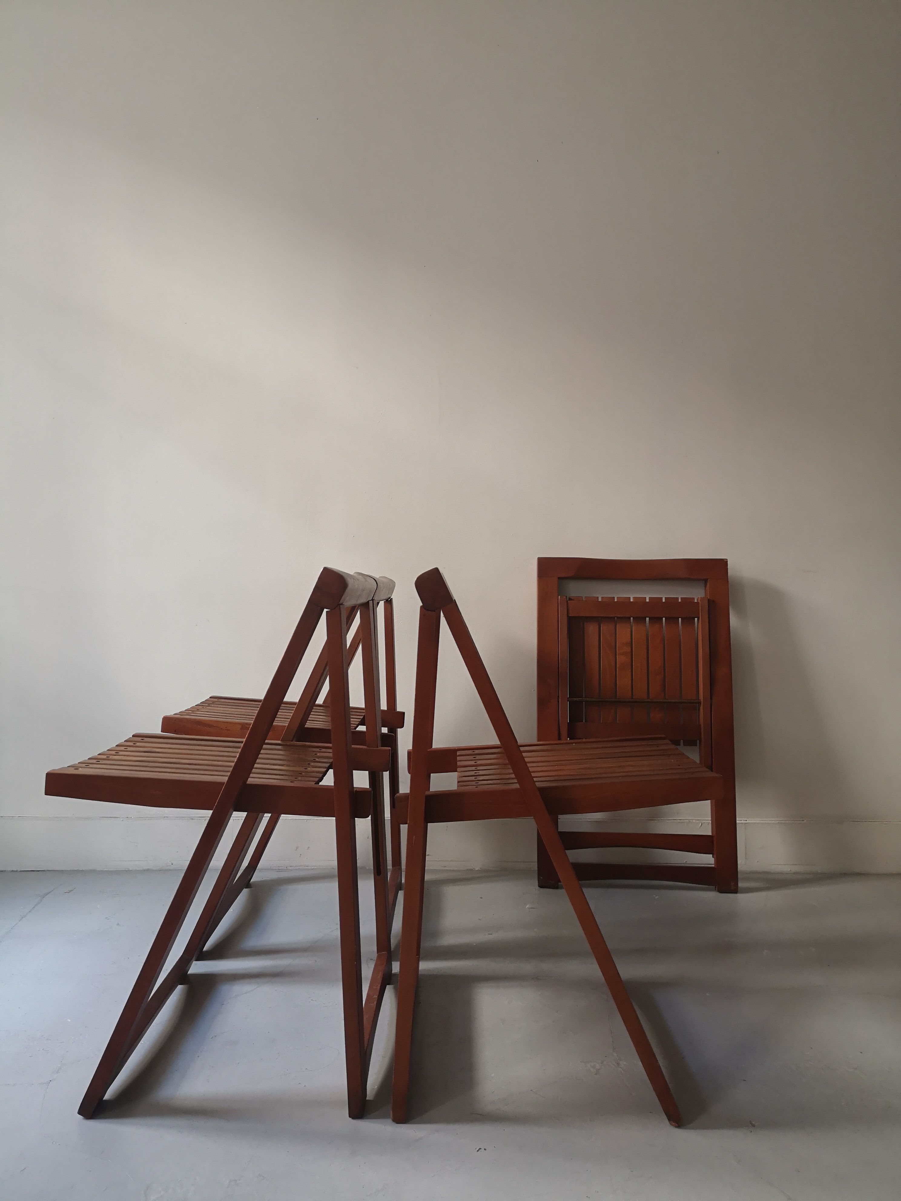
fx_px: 937
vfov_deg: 65.3
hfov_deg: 51.4
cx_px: 450
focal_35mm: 27
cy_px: 600
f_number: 1.8
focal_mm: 3.95
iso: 160
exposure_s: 1/40
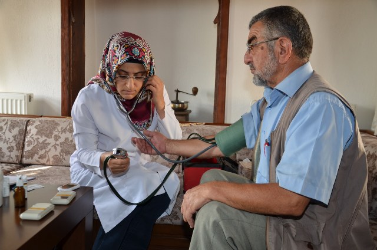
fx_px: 392
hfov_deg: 51.4
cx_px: 188
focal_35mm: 38
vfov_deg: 35.3
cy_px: 125
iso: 250
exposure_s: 1/60
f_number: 5
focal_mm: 25
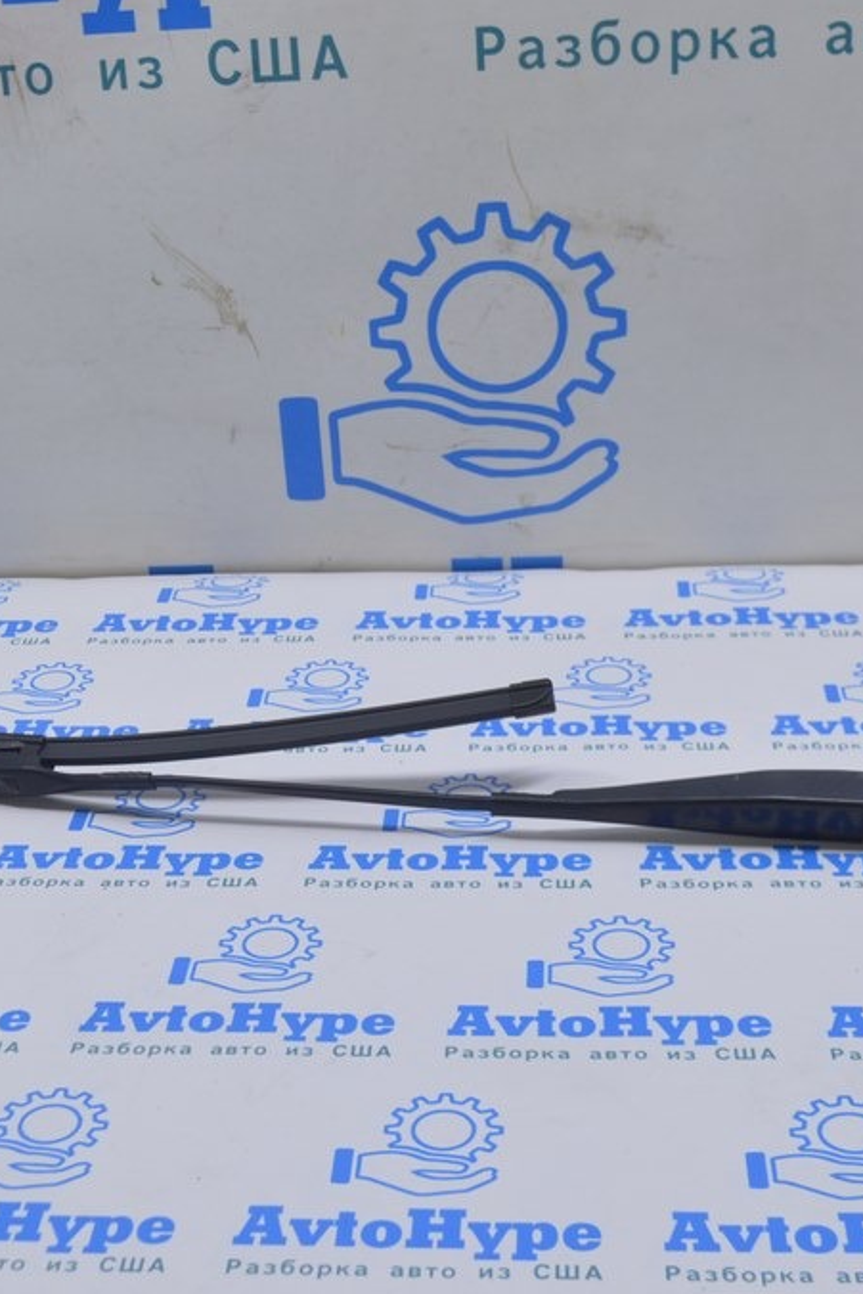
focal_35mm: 59
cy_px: 646
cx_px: 325
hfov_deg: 23.0
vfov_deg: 33.9
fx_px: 2120
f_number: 5.6
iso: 400
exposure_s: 1/30
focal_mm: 26
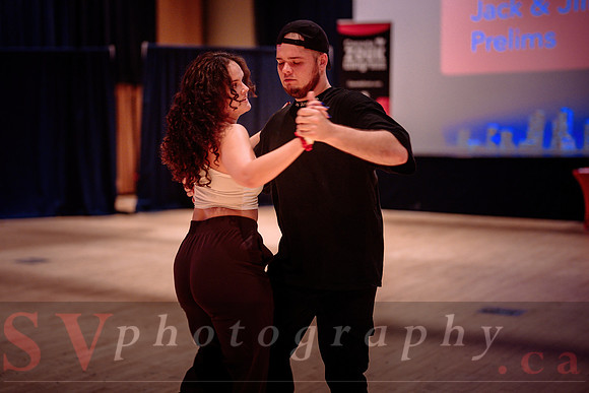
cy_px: 181
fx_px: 947
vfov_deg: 23.4
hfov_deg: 34.5
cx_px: 248
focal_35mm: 58
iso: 1600
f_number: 1.2
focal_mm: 50
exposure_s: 1/200
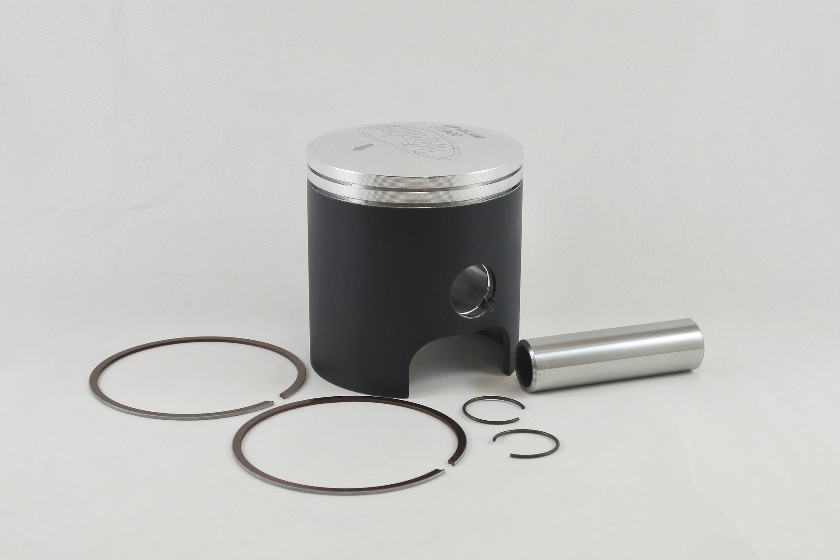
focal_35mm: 45
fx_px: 1050
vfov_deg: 29.9
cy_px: 280
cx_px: 420
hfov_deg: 43.6
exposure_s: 1/160
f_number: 4.5
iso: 400
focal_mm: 16.8
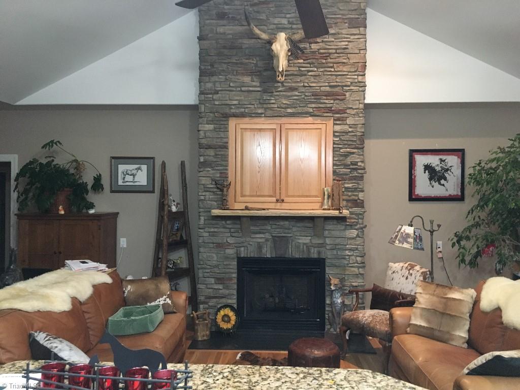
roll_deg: -0.4
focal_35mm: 29
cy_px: 195
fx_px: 436
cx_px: 260
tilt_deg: +0.9
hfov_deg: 61.7
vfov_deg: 48.2
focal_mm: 4.15
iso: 200
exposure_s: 1/15
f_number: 2.2
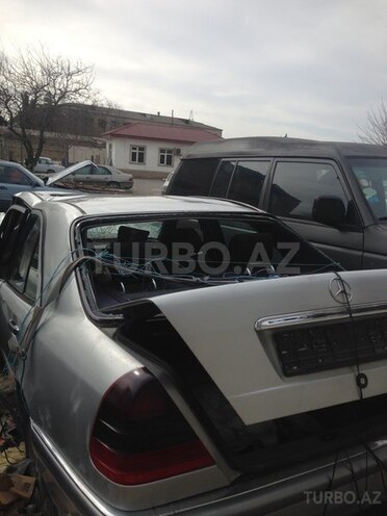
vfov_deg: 55.4
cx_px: 194
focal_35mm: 33
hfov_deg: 42.9
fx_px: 492
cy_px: 258
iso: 50
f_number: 2.4
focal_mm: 4.12
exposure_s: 1/1466
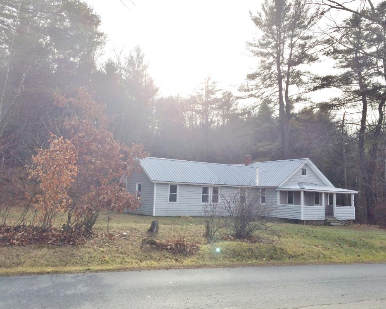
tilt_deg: +4.8
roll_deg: -1.3
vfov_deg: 47.1
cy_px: 155
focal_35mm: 31
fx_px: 354
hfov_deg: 57.2
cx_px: 202
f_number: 2.2
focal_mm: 4.15
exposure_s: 1/977
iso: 32
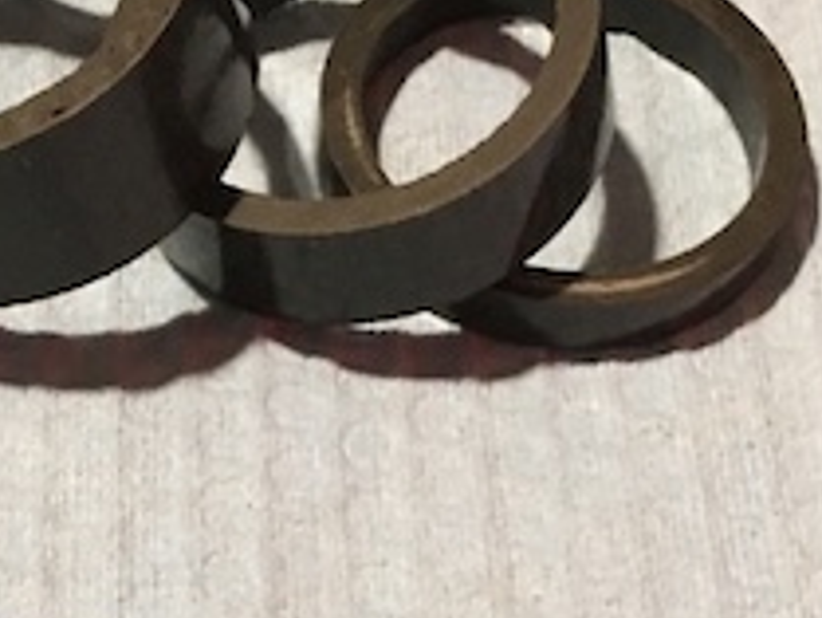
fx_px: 2637
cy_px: 524
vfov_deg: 13.3
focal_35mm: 111
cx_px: 118
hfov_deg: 17.5
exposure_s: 1/15
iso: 400
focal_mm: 4.15
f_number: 2.2
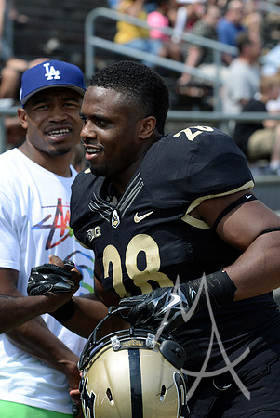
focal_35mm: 170
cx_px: 140
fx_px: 1979
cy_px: 209
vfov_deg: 12.1
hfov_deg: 8.1
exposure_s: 1/2000
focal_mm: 170
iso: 640
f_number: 7.1
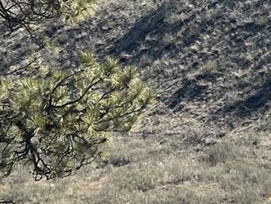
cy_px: -73
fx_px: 972
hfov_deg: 15.6
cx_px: 268
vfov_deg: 11.6
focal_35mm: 124
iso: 50
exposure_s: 1/3831
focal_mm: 5.7
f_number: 1.5
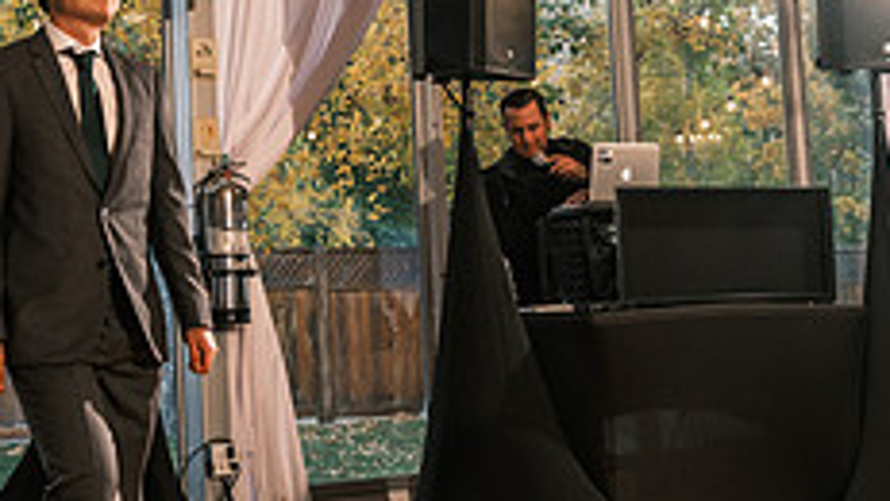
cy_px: 145
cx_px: 262
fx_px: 1676
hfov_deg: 29.4
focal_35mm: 71
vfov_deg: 16.9
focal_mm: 18
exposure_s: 1/250
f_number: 2.8
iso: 400
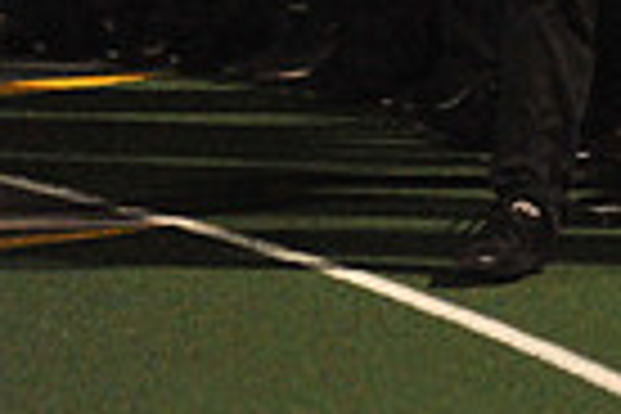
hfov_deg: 3.4
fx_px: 10539
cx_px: 1188
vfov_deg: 2.2
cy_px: -405
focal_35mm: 611
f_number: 4
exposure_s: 1/250
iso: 6400
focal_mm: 145
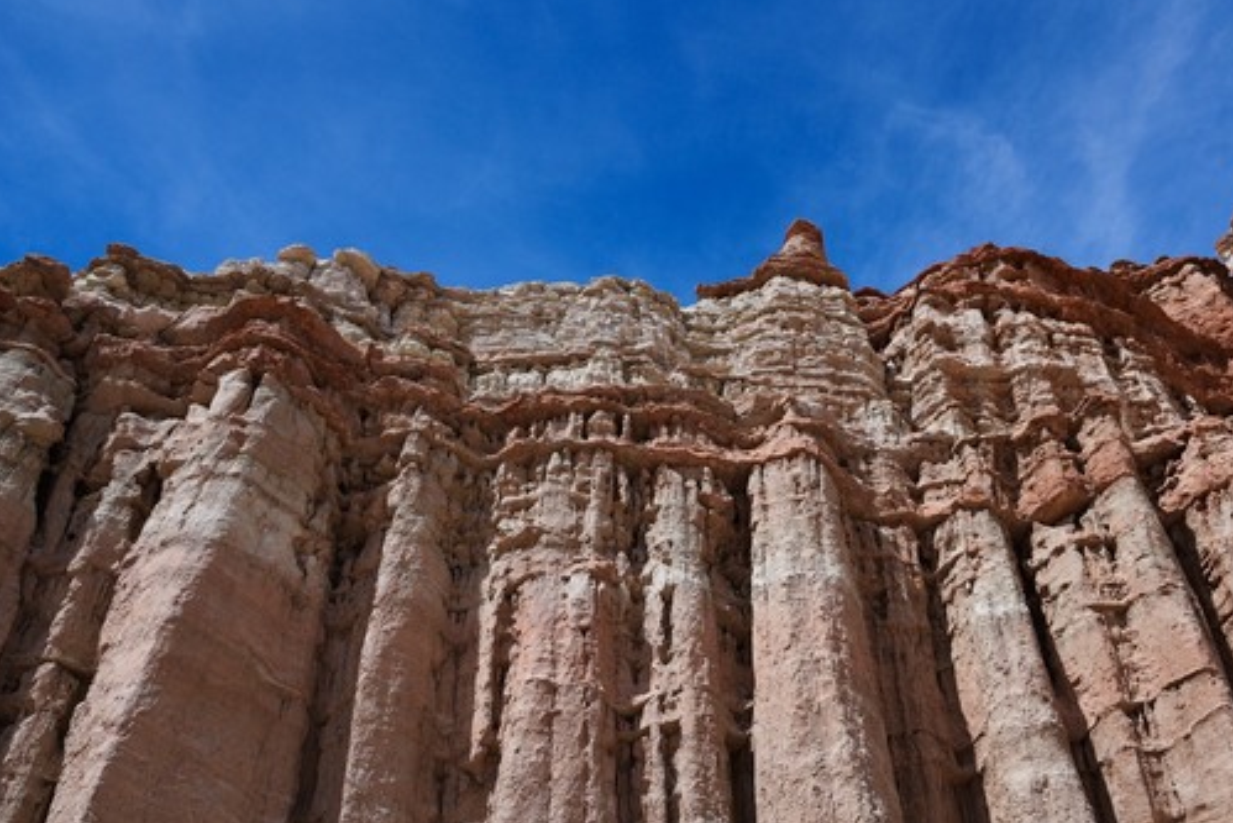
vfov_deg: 50.2
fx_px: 856
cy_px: 563
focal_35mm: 25
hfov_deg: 70.6
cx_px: 751
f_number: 6.3
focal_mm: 16
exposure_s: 1/1000
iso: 100
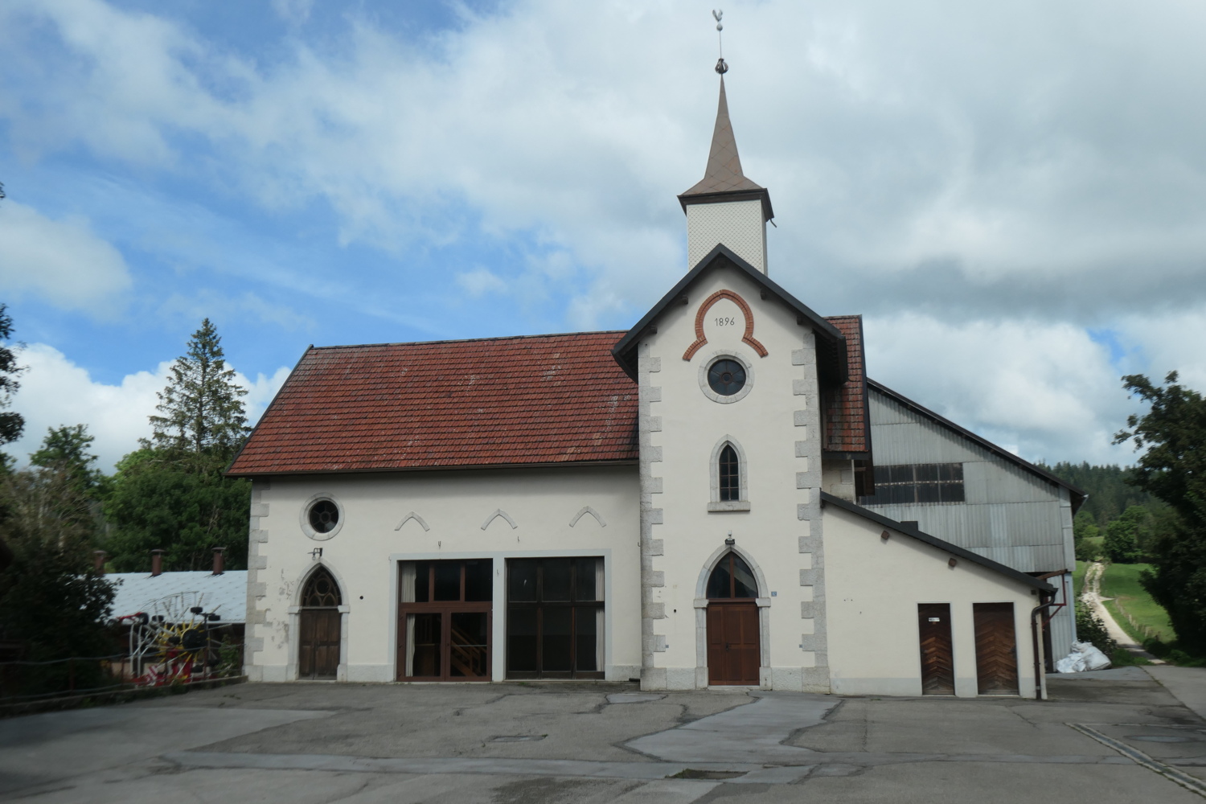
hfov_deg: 51.9
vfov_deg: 35.9
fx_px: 1239
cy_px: 402
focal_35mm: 37
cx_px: 603
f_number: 6.3
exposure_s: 1/800
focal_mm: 13.4
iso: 200
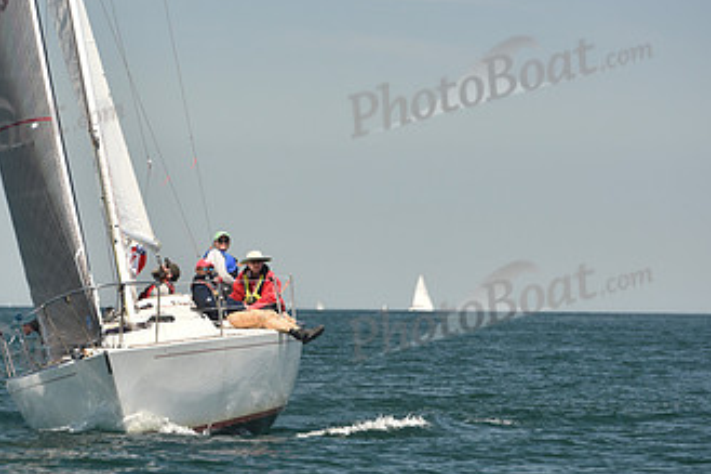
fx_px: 6968
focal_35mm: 353
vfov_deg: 3.9
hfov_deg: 5.8
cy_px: 224
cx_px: 238
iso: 250
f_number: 5.6
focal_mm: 200
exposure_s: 1/640
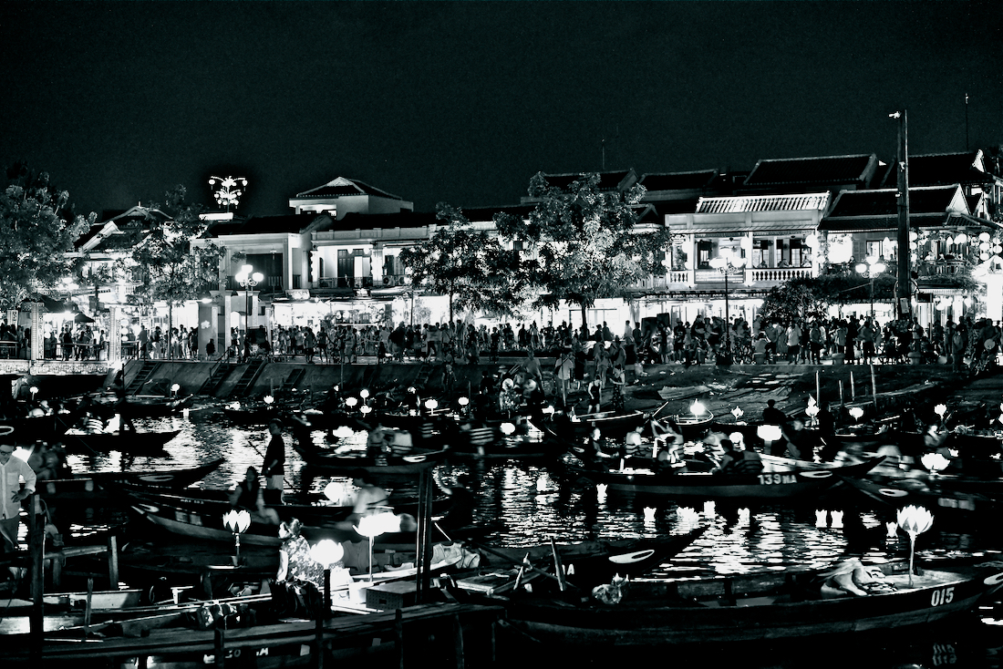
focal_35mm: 60
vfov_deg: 22.6
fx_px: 1672
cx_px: 502
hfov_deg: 33.4
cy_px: 334
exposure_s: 1/10
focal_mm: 60
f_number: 4.5
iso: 4000
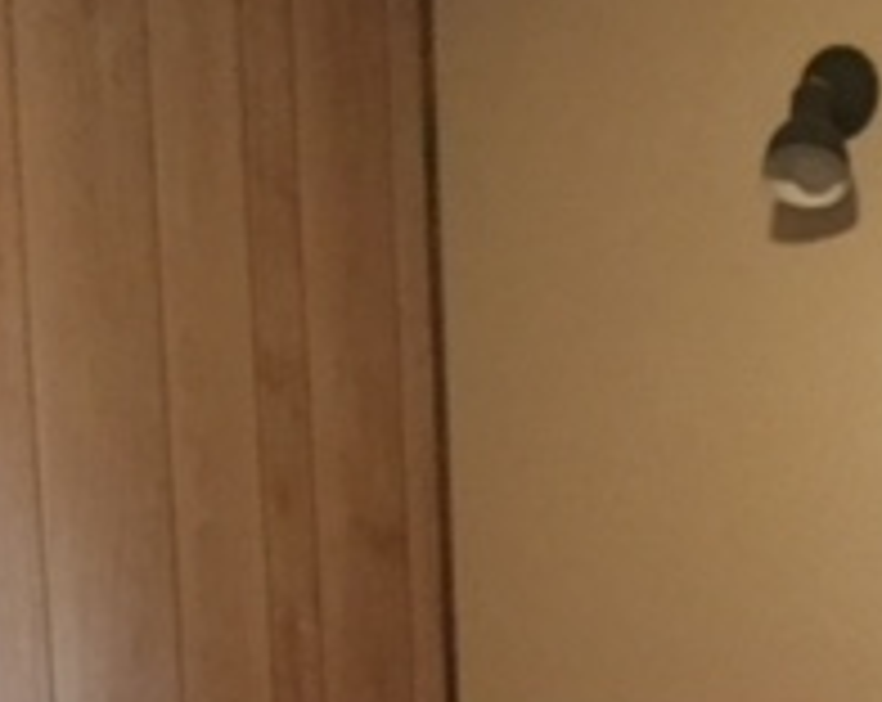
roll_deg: -0.5
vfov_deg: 14.5
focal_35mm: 99
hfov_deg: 18.8
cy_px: 1040
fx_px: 2579
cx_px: 922
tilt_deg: -11.0
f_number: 2.4
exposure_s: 1/15
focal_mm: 3.3
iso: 640
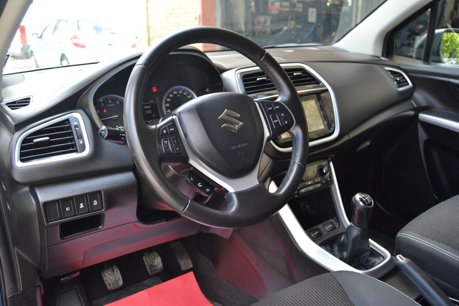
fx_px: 421
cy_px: 153
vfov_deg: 40.0
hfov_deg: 57.2
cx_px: 230
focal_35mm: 33
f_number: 5.6
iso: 400
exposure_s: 1/125
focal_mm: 22
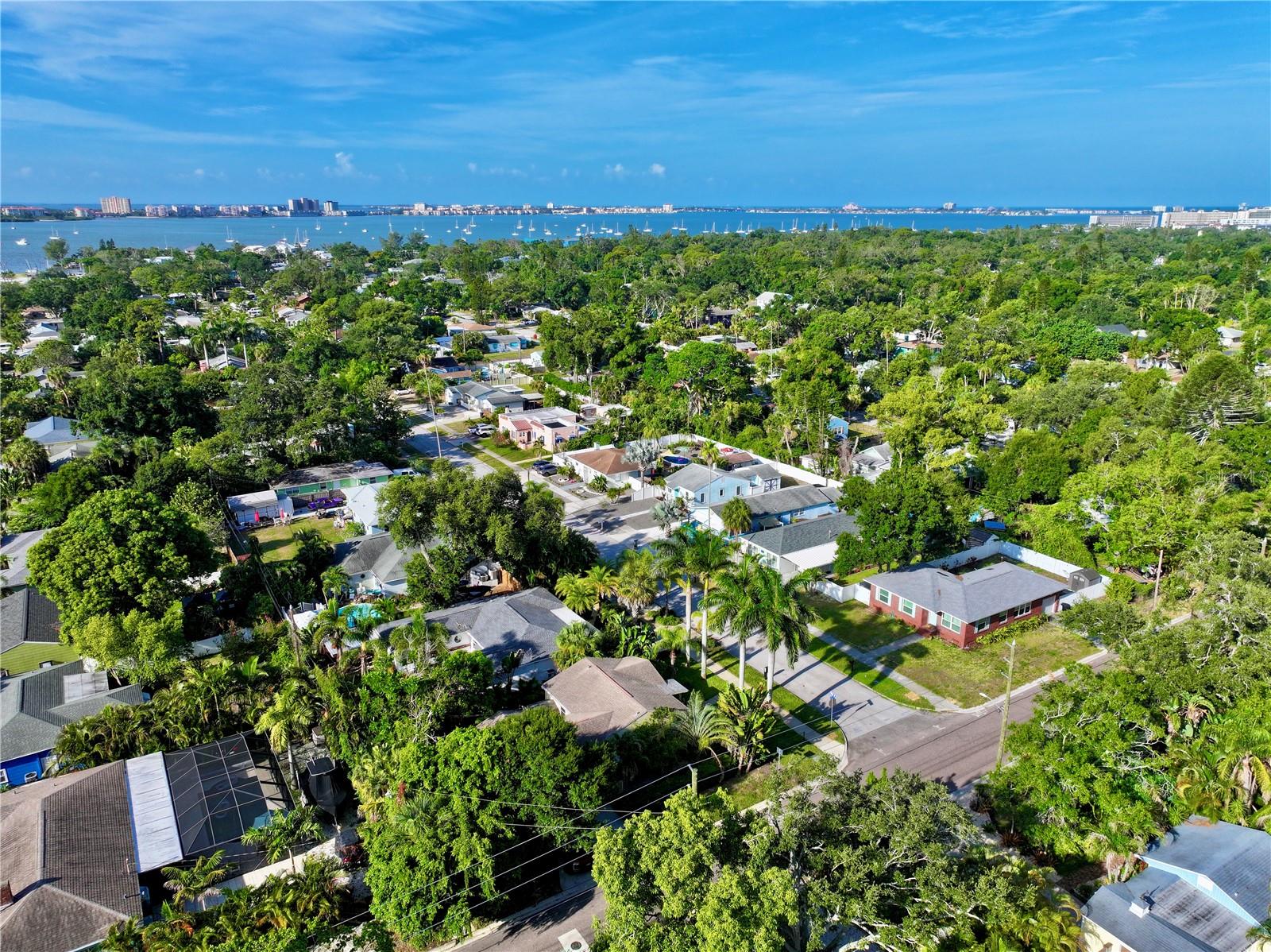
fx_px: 881
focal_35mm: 24
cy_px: 476
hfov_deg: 71.6
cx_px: 636
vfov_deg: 56.8
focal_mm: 12.29
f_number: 2.8
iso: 110
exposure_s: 1/2000
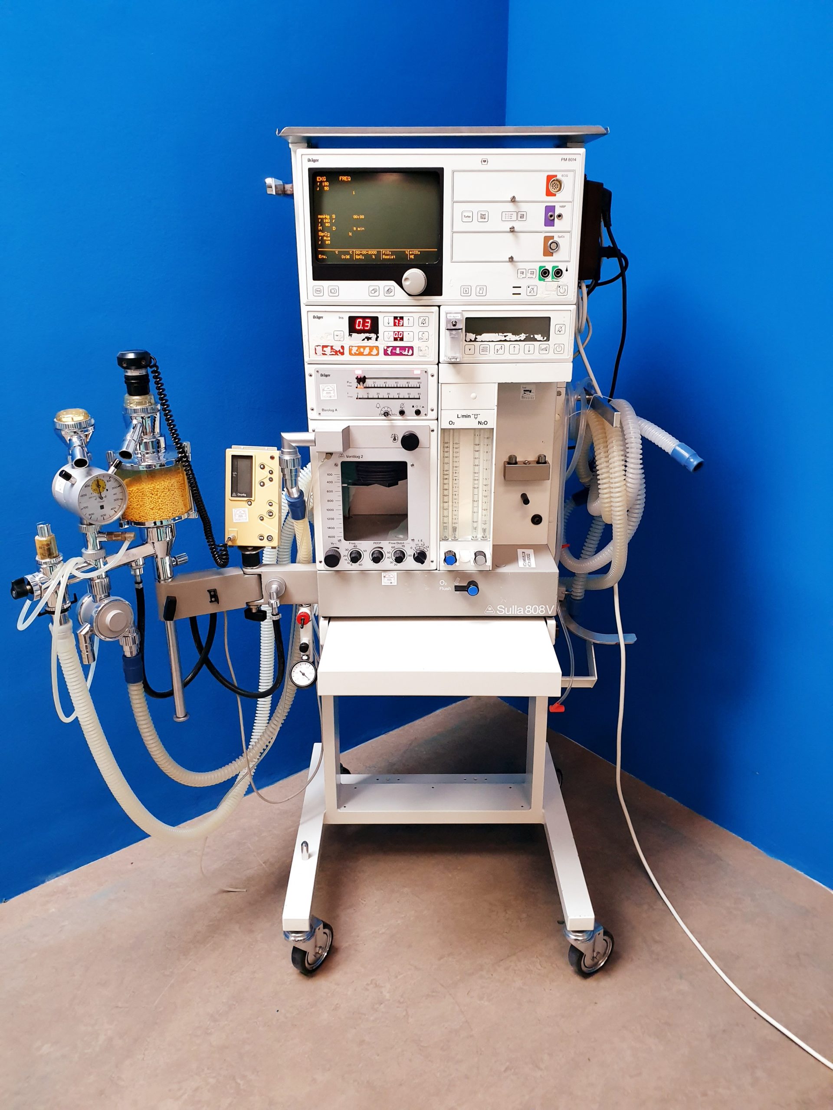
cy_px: 555
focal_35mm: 26
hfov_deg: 53.1
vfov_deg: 67.3
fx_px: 834
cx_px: 416
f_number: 2.4
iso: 250
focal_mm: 4.3
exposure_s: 1/50
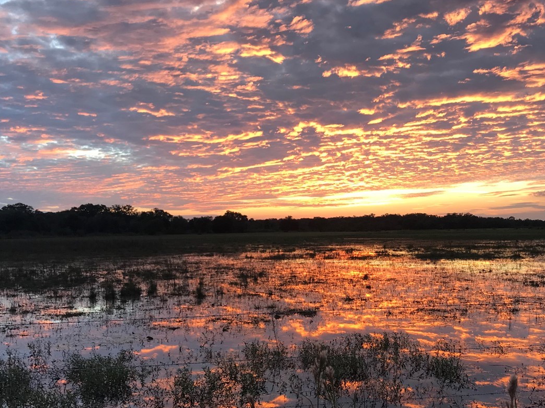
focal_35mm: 43
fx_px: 677
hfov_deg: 43.7
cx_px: 317
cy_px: 245
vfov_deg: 33.5
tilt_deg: -0.9
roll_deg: +0.7
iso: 25
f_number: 1.8
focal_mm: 3.99
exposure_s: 1/60
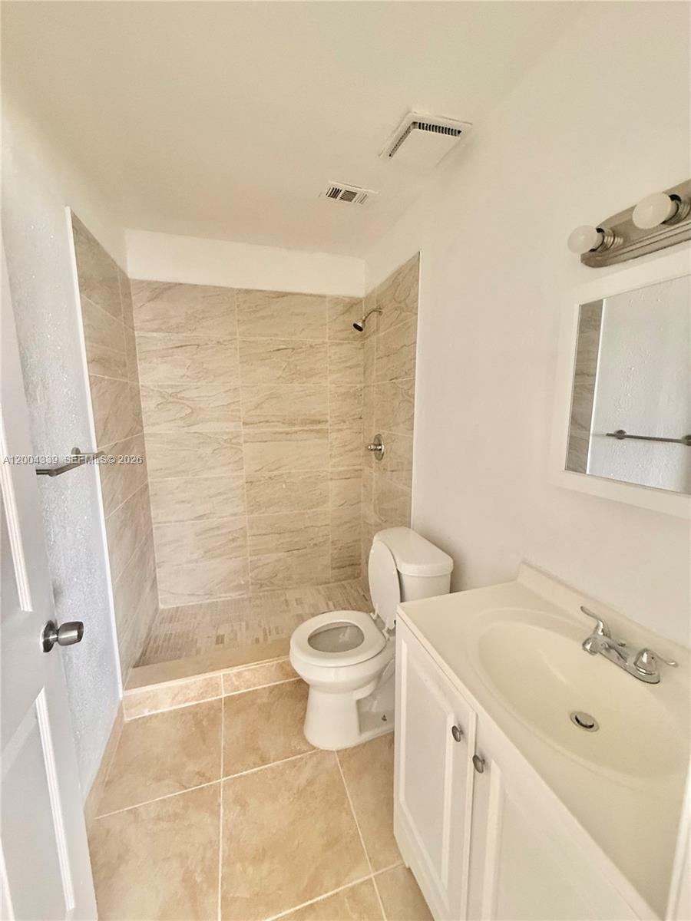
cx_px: 346
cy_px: 460
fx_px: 373
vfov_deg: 102.1
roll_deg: -0.5
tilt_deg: -8.0
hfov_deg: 85.7
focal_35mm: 14
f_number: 2.2
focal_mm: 2.22
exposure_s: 1/60
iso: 500
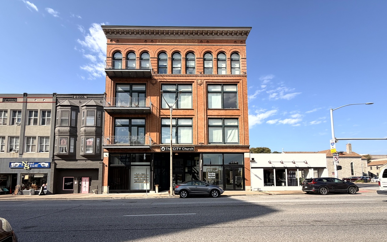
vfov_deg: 65.8
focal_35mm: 17
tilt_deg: +5.8
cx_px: 175
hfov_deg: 94.1
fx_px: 179
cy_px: 166
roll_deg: -0.1
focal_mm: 2.22
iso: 25
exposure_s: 1/770
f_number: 2.2
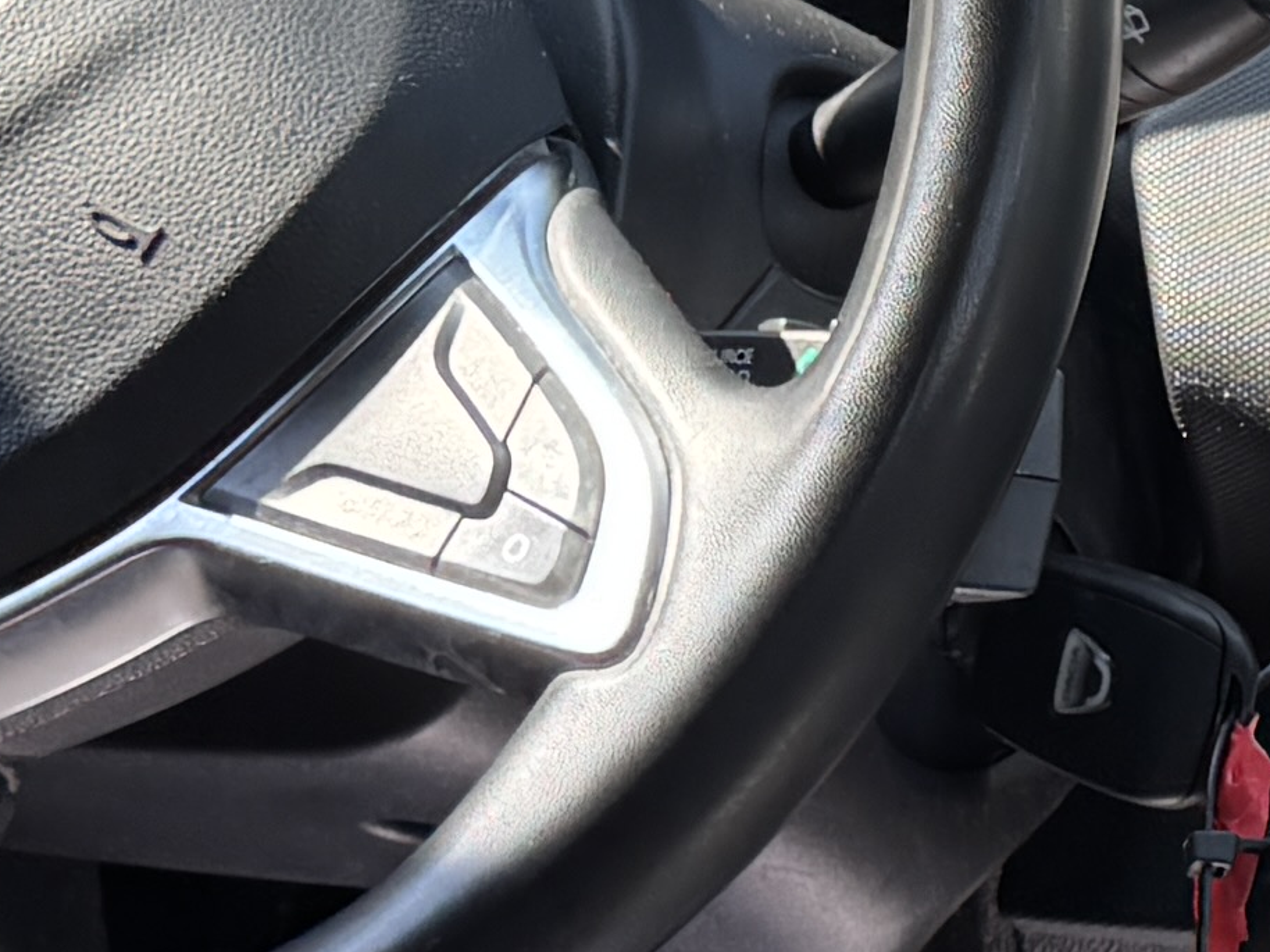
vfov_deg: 9.9
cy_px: 331
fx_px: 5502
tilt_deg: -11.7
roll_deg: +0.8
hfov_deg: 12.5
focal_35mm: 150
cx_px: 1969
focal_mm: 6.76
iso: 80
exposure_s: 1/392
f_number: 1.78
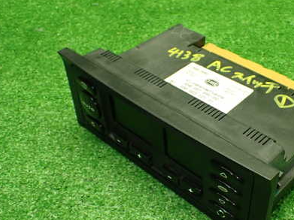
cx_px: 204
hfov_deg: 40.6
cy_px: 134
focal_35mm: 46
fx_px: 391
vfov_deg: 31.4
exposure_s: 1/125
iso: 800
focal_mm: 5.4
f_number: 2.3
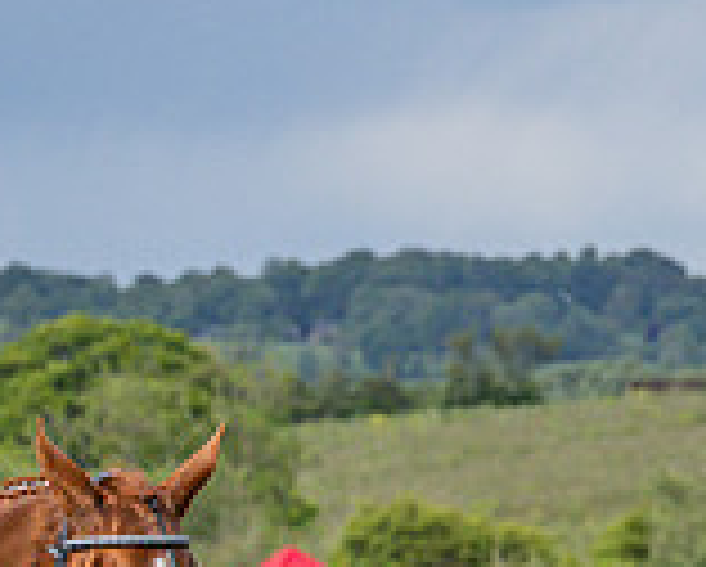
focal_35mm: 473
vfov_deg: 3.3
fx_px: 9896
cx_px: -752
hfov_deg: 4.0
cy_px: 575
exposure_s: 1/2500
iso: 400
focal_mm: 70
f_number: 5
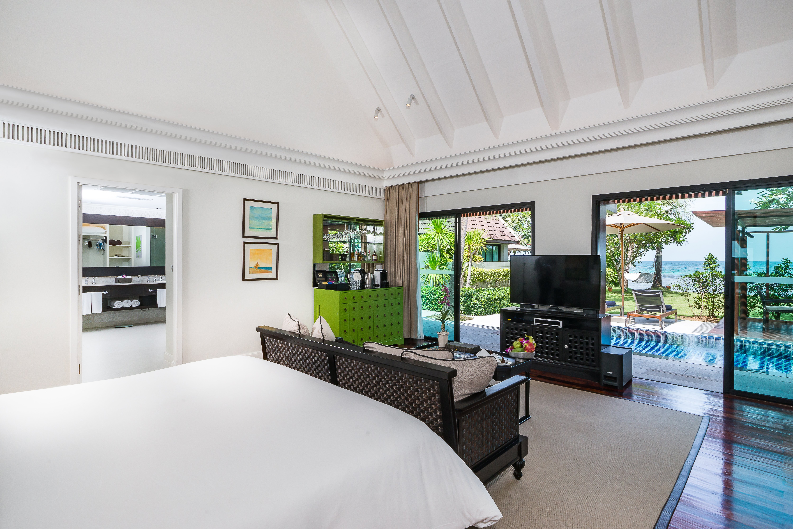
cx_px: 396
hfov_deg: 90.0
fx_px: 396
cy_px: 264
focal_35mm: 18
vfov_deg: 67.4
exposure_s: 1/40
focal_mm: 18
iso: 200
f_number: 14
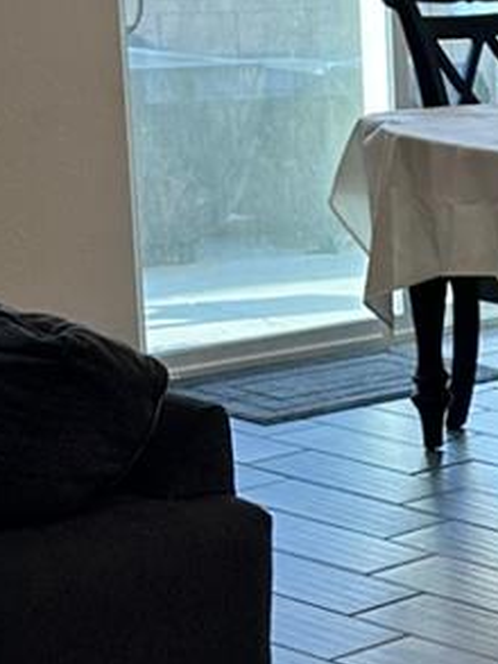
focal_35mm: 123
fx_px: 2358
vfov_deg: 16.0
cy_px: 462
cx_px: 1079
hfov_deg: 10.7
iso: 80
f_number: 1.78
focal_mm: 6.86
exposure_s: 1/120
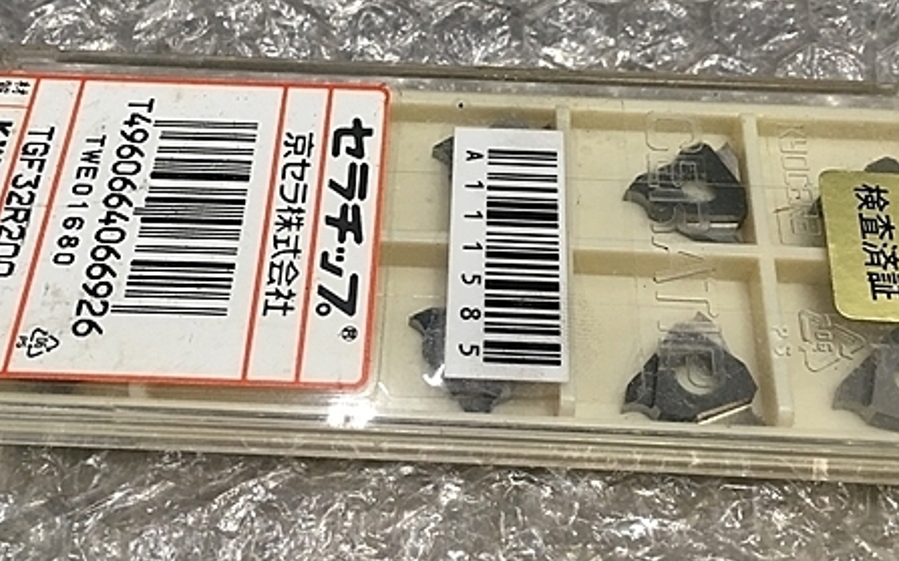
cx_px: 438
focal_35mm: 44
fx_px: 1078
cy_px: 233
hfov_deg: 45.3
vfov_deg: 29.1
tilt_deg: -55.3
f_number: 2.2
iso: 40
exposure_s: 1/30
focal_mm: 4.15
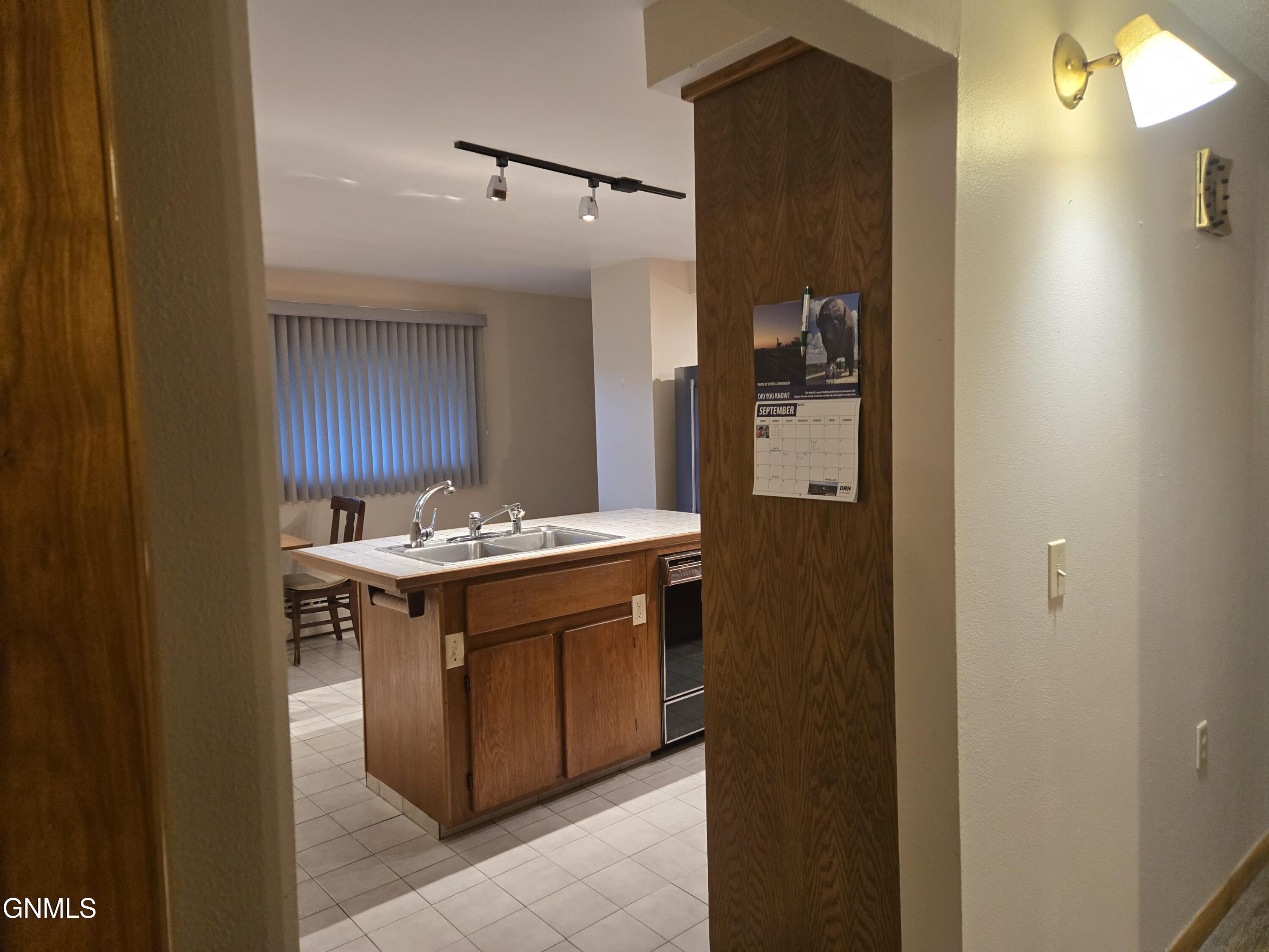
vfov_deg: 58.9
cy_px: 476
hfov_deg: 73.9
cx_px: 634
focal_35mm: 23
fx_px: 843
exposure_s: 1/120
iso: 400
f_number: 1.8
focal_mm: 5.4
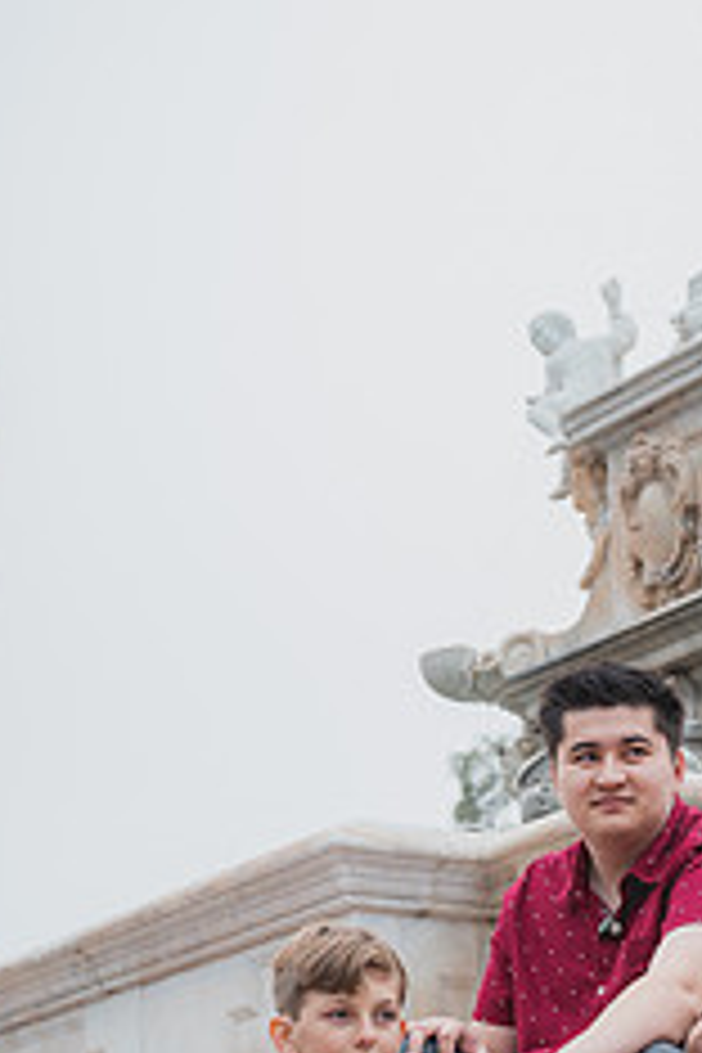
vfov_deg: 21.1
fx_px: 2808
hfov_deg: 14.1
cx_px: 644
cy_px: 756
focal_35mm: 96
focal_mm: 50
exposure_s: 1/100
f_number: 3.5
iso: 800
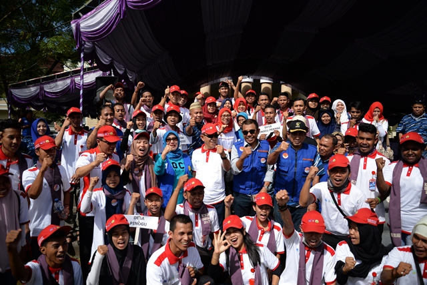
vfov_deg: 53.2
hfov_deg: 73.7
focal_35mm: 24
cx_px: 214
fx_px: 285
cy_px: 142
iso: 200
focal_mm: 24
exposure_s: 1/2000
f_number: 3.5
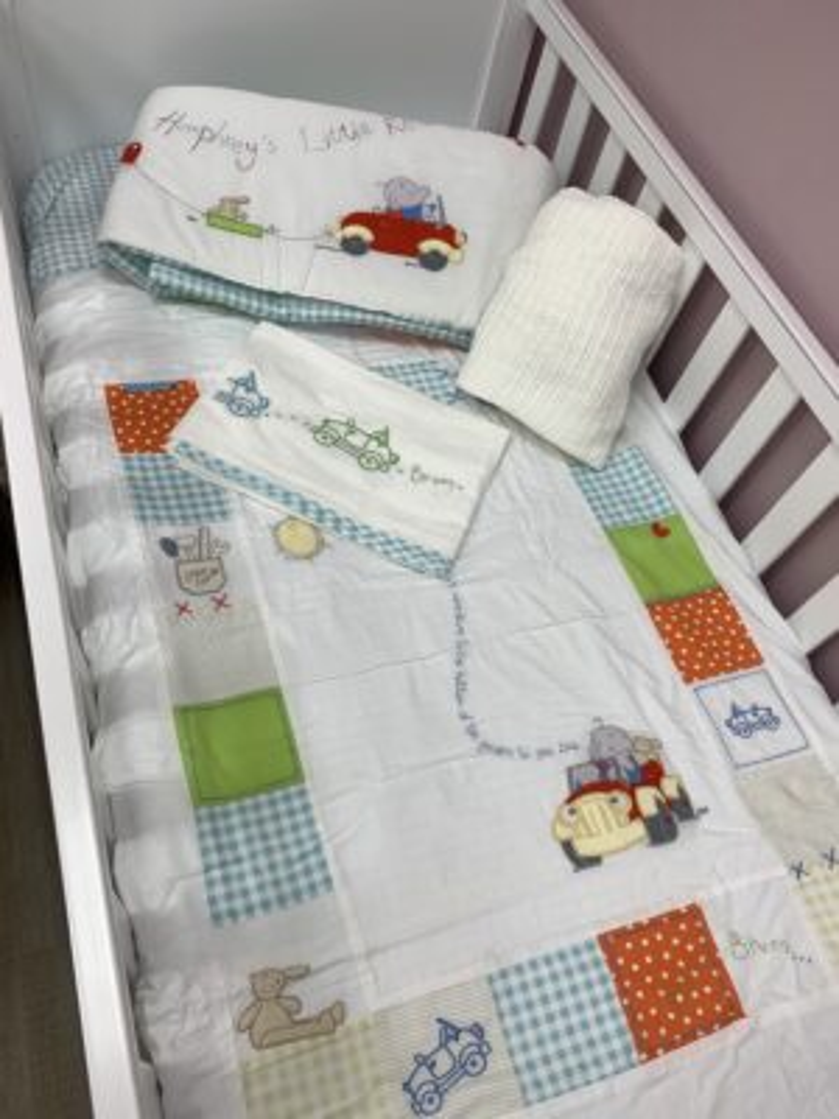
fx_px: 840
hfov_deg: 53.1
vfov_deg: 67.3
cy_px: 560
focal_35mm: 26
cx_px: 420
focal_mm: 4.25
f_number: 1.8
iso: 25
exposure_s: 1/100
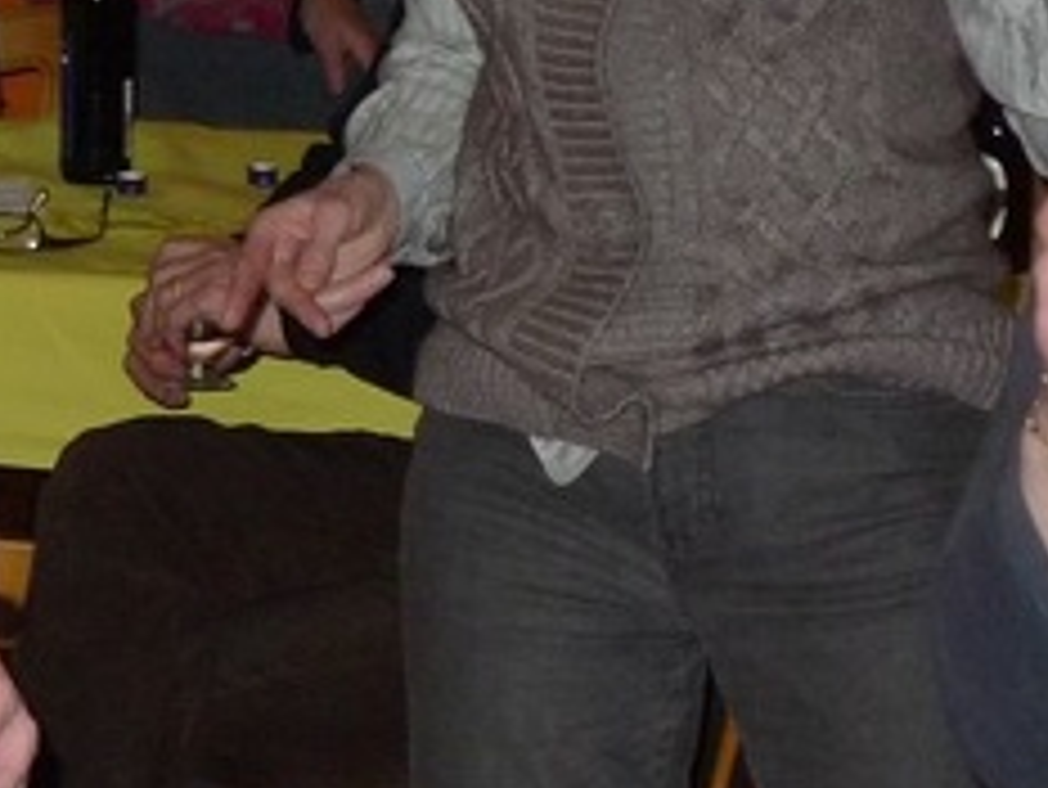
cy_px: -135
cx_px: -184
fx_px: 6179
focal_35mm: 204
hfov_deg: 9.6
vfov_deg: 7.2
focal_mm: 12.8
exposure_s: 1/40
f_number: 2.8
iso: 400
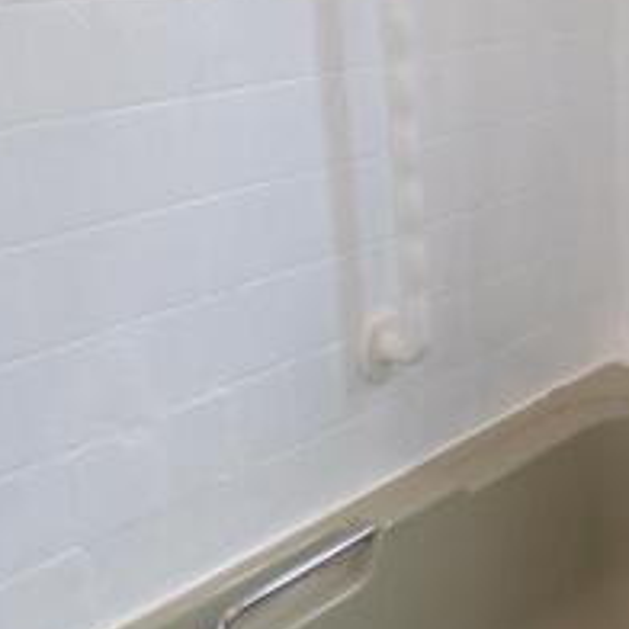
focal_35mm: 63
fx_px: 1295
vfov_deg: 27.2
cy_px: 396
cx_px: 692
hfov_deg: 25.3
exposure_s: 1/60
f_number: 3.3
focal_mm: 4.3
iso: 320
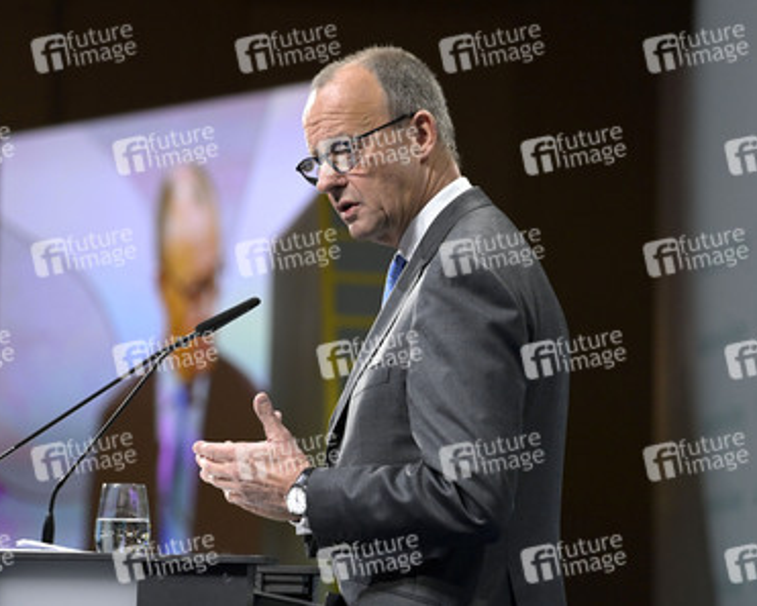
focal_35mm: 228
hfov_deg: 8.5
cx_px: 315
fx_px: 5110
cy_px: 304
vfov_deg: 6.8
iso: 4000
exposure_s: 1/800
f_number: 5.6
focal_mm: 200
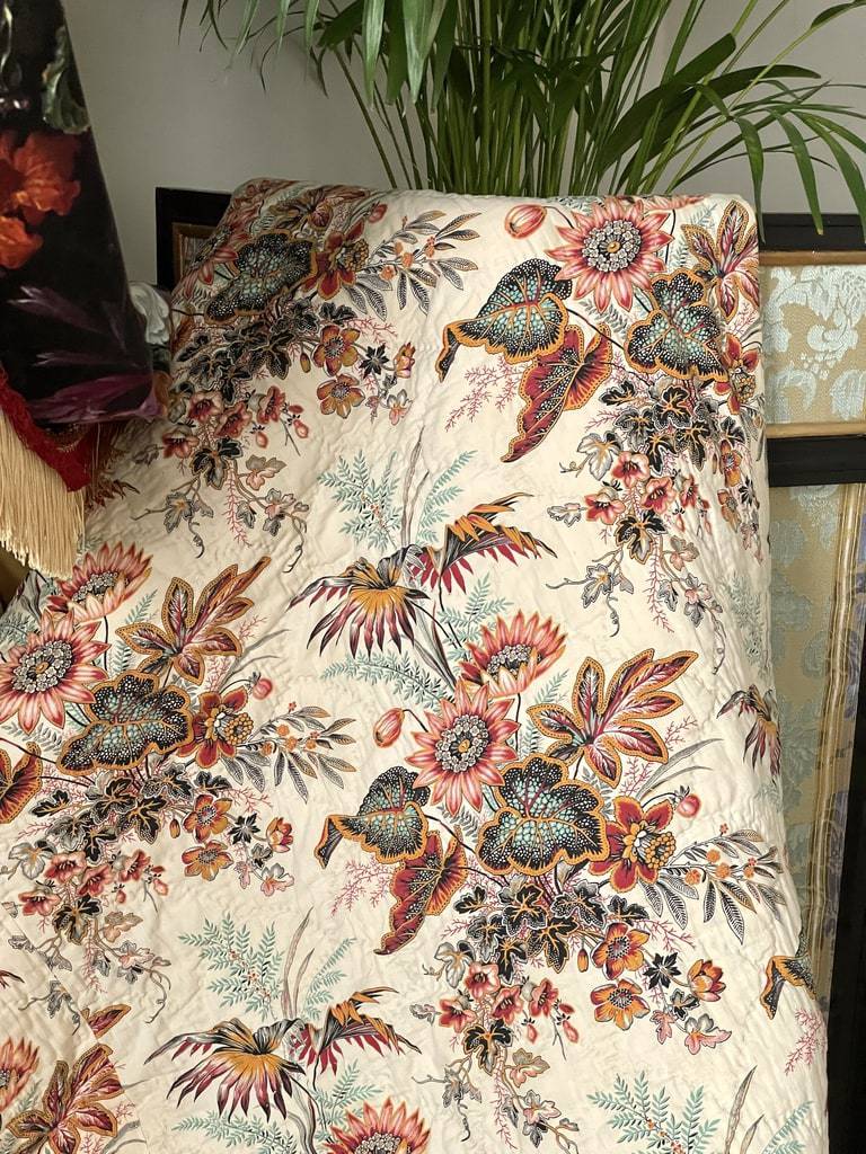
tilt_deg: -14.3
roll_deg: -1.0
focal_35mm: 52
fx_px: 1735
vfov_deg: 36.8
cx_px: 433
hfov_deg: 28.0
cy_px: 577
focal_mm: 6
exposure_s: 1/60
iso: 640
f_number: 2
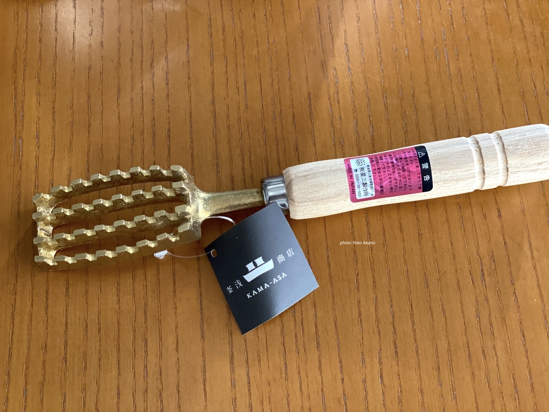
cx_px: 274
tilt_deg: -69.5
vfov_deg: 28.0
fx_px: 825
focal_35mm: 52
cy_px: 206
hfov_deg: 36.8
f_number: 2
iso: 400
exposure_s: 1/40
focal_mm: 6
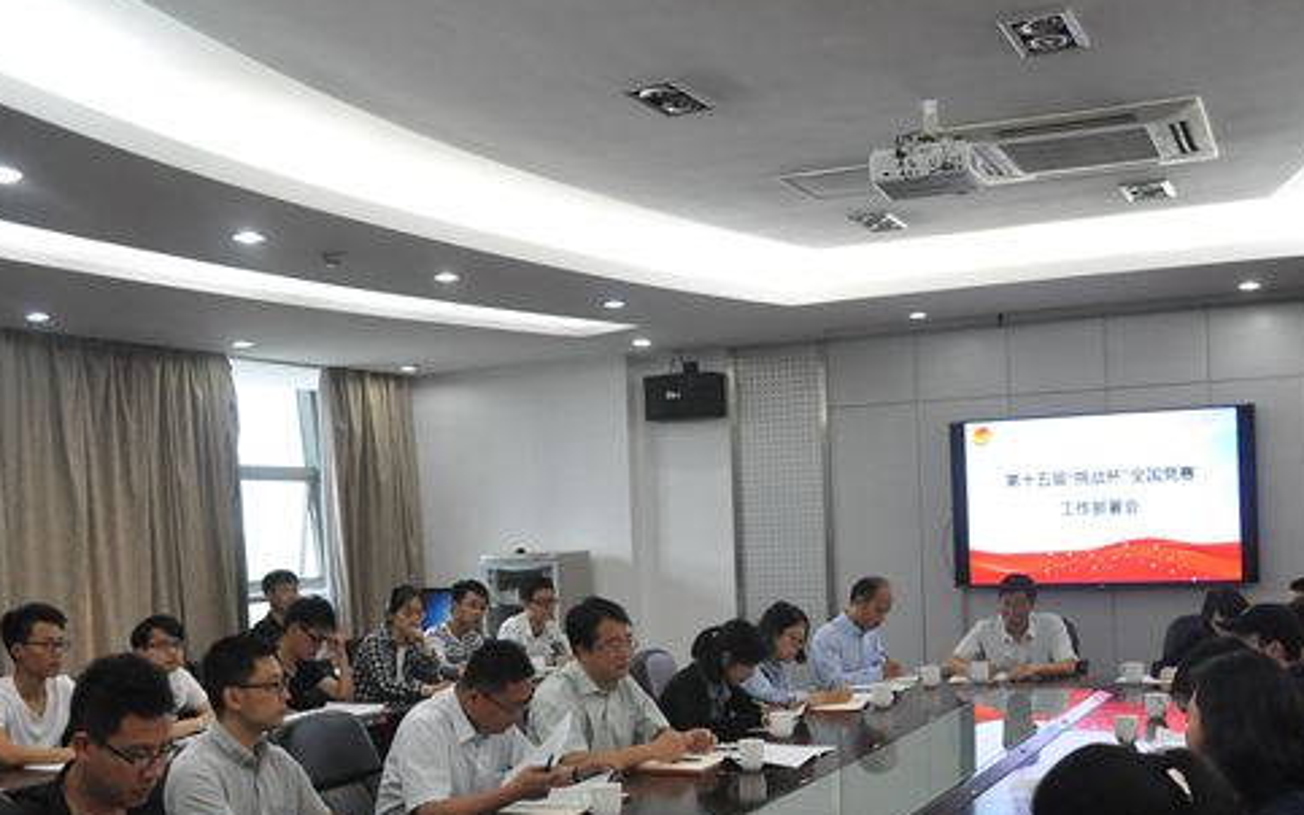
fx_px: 1315
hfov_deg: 52.7
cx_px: 643
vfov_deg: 34.1
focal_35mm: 37
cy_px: 551
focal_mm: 18
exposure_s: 1/100
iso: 1600
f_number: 5
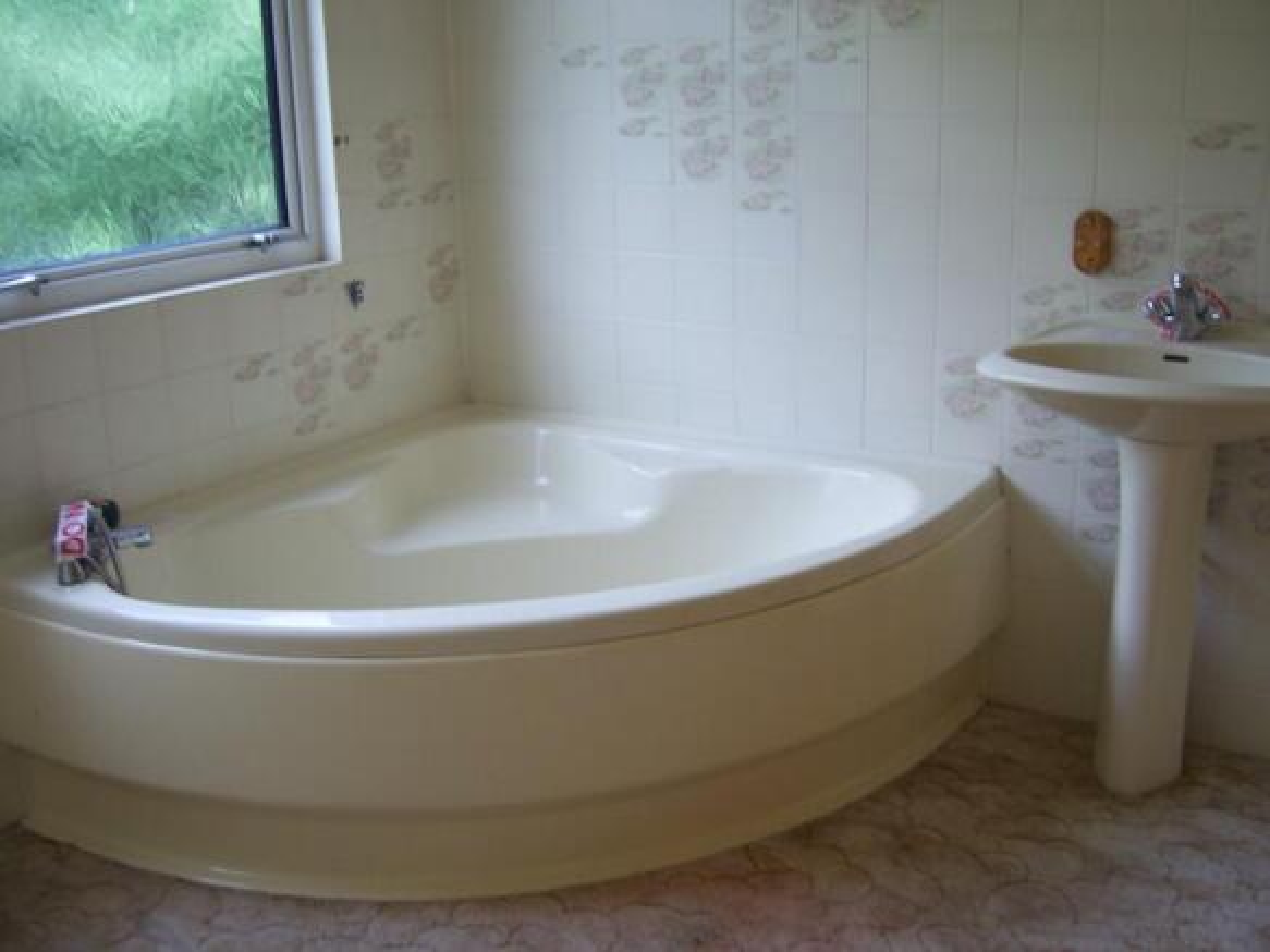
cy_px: 476
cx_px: 635
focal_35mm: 36
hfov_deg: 51.4
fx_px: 1321
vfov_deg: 39.6
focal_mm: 6
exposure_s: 1/60
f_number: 3
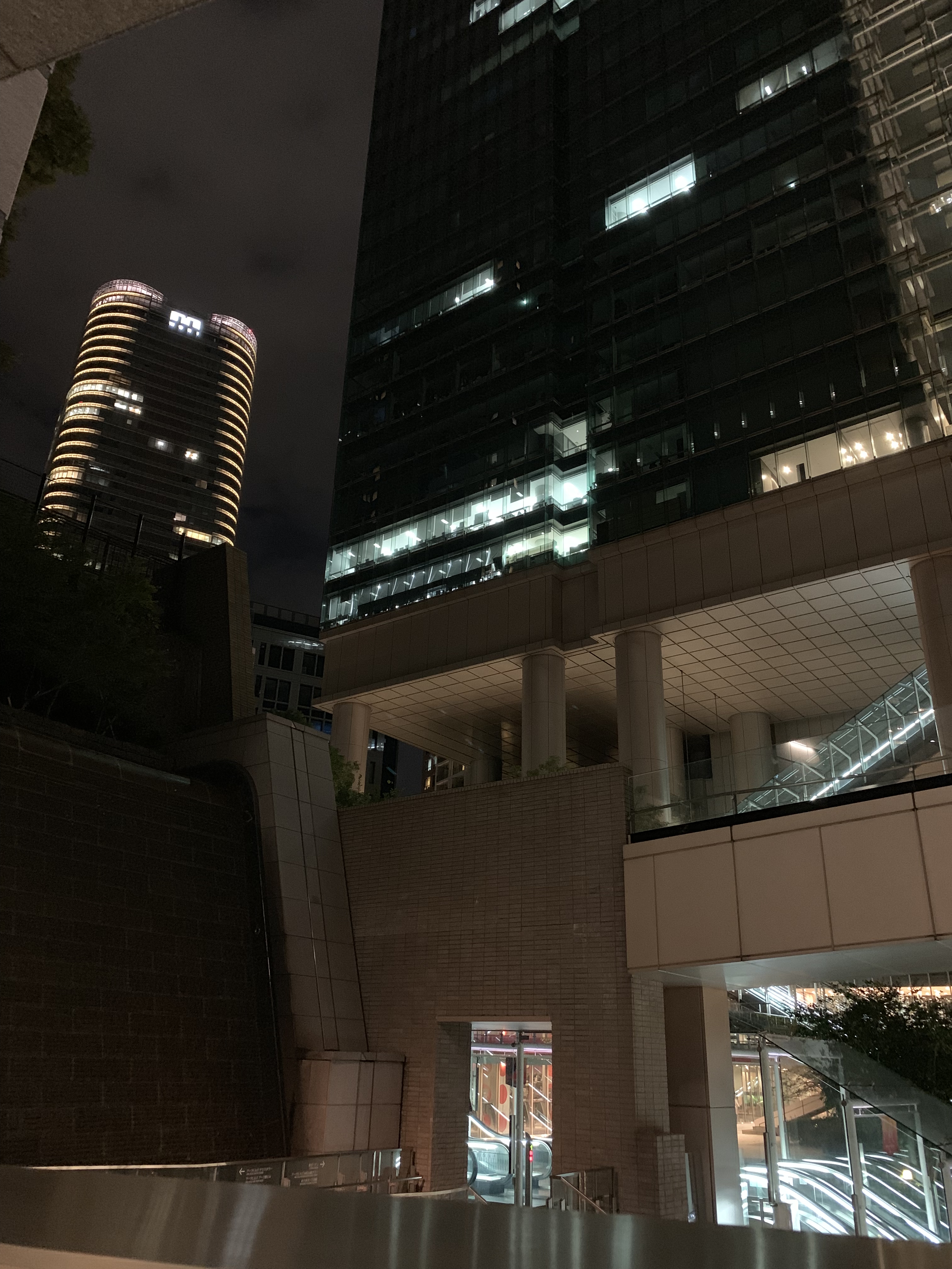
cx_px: 476
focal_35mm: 26
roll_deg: -1.6
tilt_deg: +24.2
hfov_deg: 53.1
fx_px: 953
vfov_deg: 67.3
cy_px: 634
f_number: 1.8
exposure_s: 1/20
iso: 800
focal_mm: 4.25
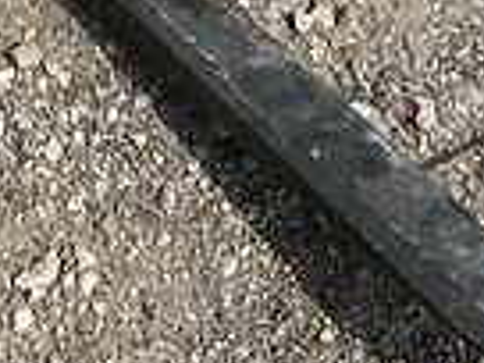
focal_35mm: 160
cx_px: 164
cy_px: -546
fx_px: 2237
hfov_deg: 12.3
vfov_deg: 8.4
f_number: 1.8
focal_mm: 3
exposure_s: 1/1250
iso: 25
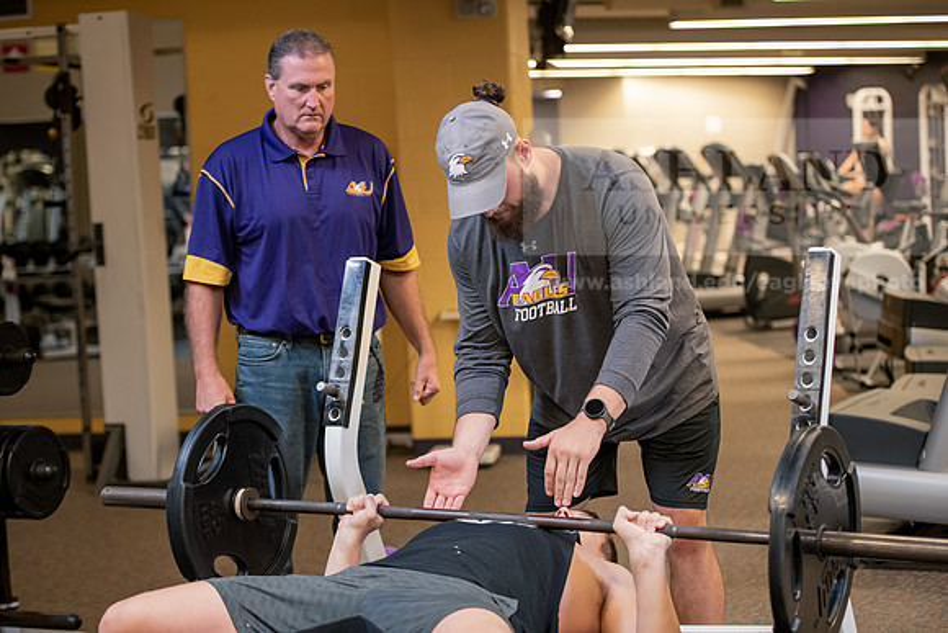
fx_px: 1844
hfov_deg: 28.8
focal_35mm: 70
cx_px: 474
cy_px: 316
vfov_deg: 19.5
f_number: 3.2
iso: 1250
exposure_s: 1/200
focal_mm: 70
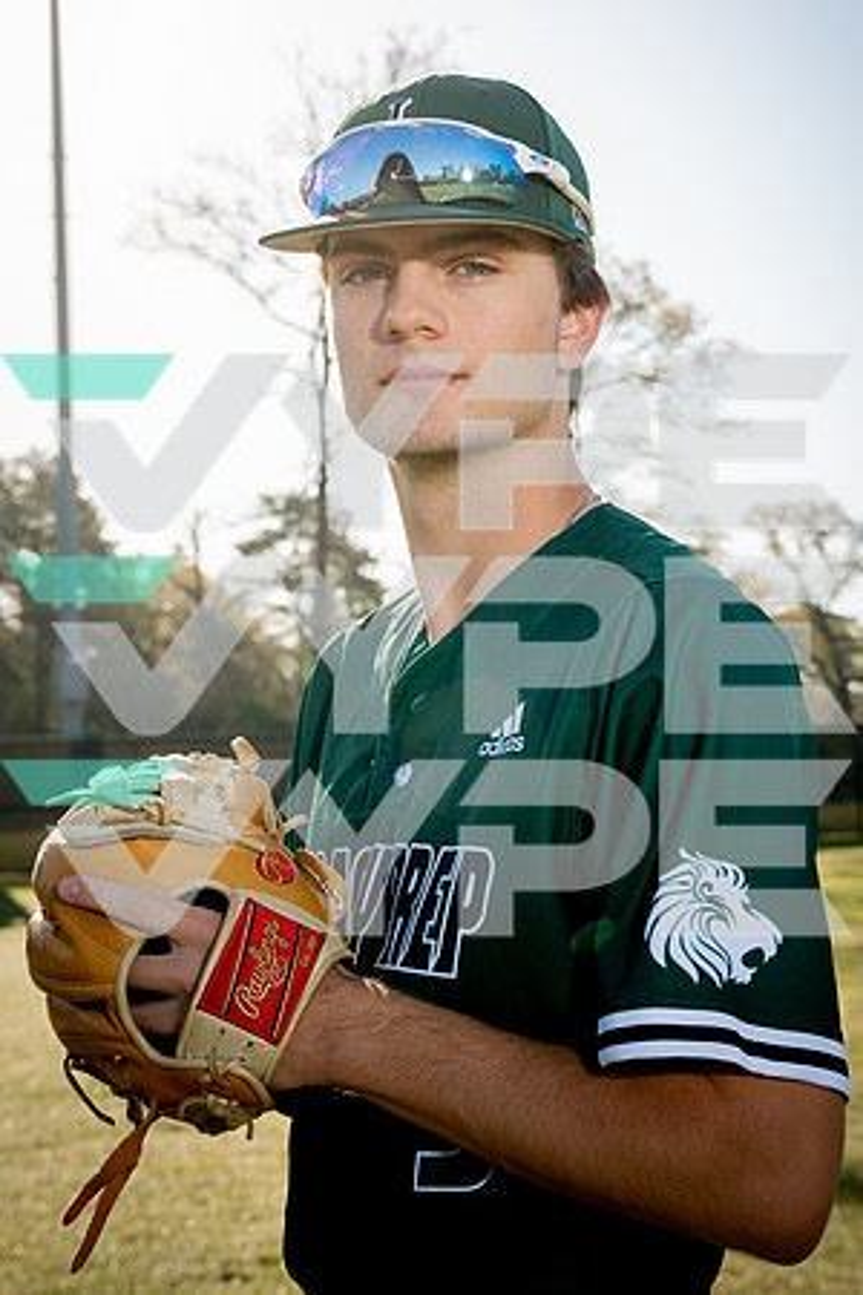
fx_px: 2103
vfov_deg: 34.2
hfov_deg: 23.2
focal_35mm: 59
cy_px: 648
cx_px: 407
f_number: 5.6
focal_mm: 39
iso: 100
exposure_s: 1/250
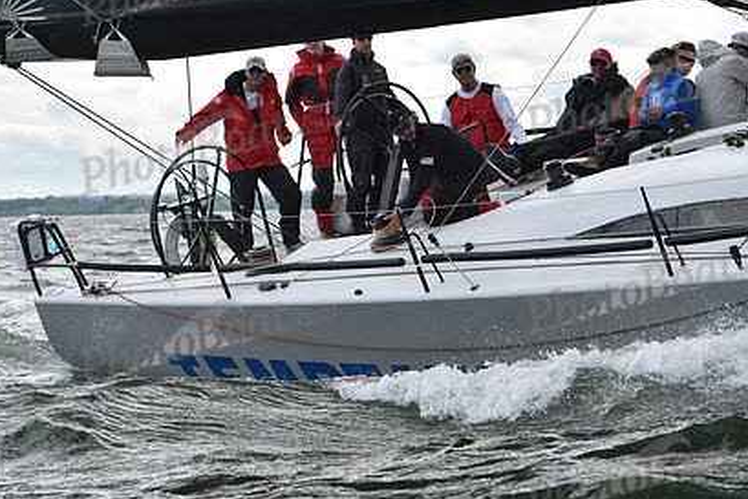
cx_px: 433
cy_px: 217
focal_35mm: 170
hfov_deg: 12.1
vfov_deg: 8.1
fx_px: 3533
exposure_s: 1/1000
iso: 320
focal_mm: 120
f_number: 6.3
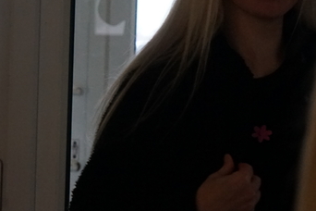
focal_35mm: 169
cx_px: 141
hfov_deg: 12.2
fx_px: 1483
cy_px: 50
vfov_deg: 8.1
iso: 3200
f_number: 5.6
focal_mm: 70
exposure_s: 1/160
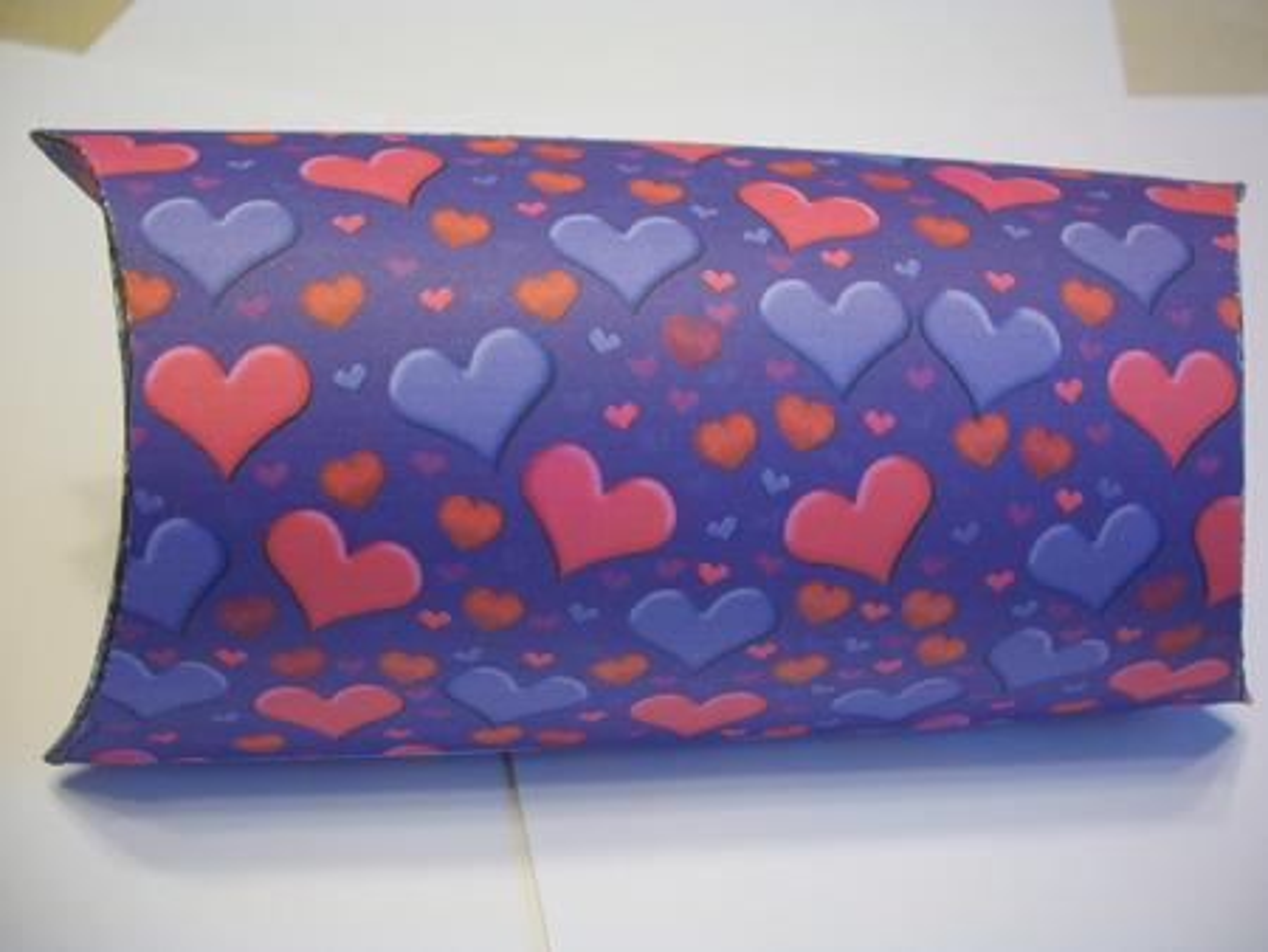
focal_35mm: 35
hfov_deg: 52.6
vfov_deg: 40.7
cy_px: 476
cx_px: 634
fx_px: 1283
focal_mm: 6.3
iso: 139
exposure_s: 1/60
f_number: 3.1
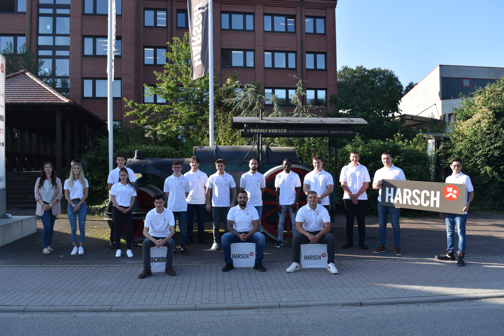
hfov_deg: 61.9
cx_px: 252
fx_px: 420
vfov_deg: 43.6
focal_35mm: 30
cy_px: 168
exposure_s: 1/200
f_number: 7.1
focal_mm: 20
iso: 100
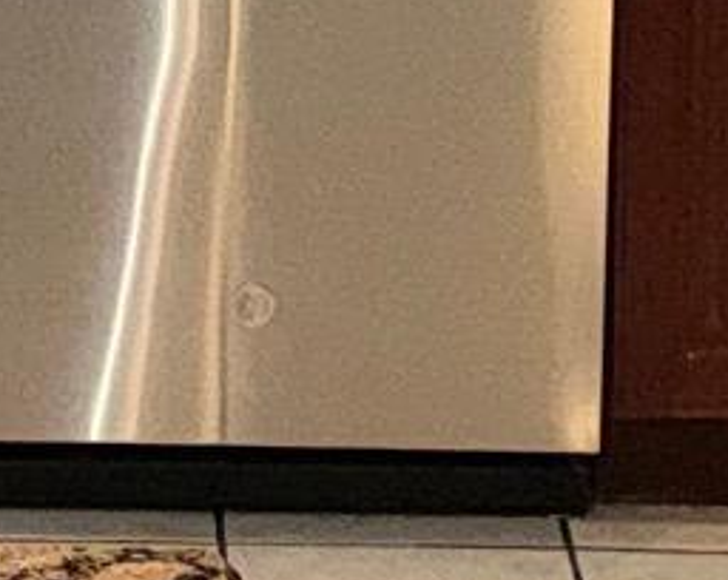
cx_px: 46
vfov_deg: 6.9
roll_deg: -0.2
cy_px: -401
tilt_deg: -11.3
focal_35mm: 219
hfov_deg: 8.8
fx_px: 4711
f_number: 1.8
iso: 25
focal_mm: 3
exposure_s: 1/60
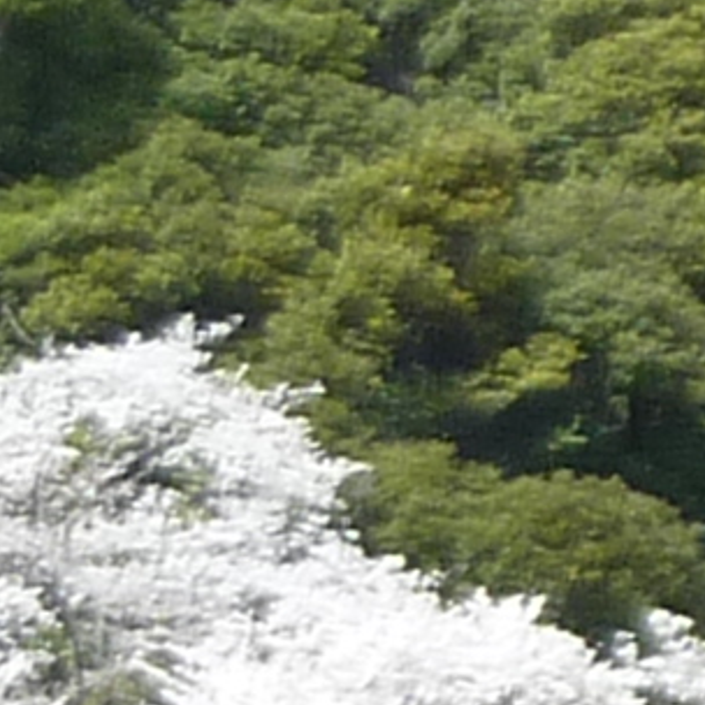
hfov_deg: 5.3
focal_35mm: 327
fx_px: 7535
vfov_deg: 5.3
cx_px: -343
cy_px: 990
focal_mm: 5
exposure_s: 1/320
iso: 80
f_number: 4
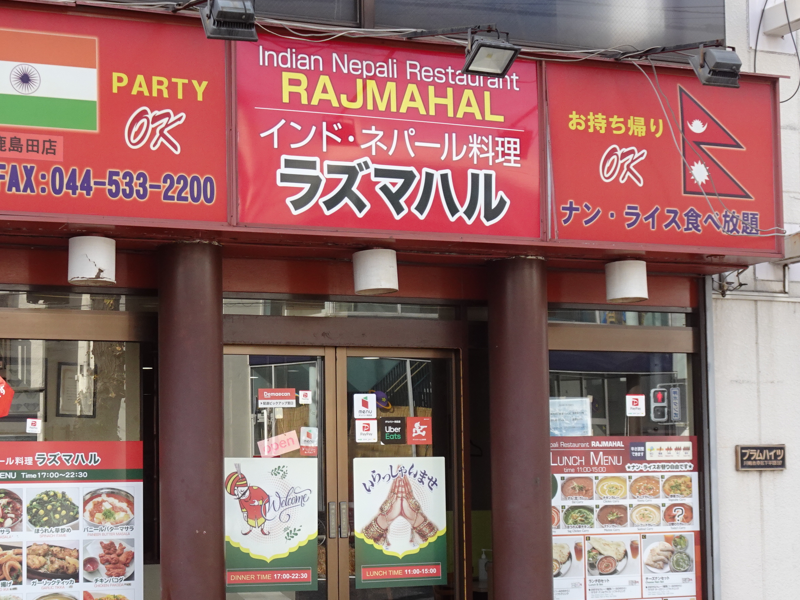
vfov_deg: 23.2
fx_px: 1456
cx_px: 303
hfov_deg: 30.6
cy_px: 382
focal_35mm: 63
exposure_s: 1/125
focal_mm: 6.84
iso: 100
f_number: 4
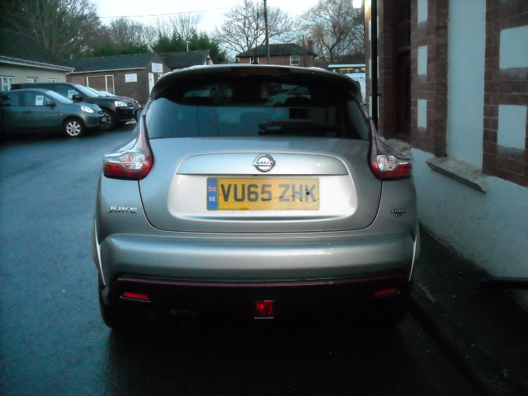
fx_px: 534
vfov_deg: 40.7
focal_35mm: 35
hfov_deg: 52.6
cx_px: 264
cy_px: 198
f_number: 2.8
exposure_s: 1/135
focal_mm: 5.7
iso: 800
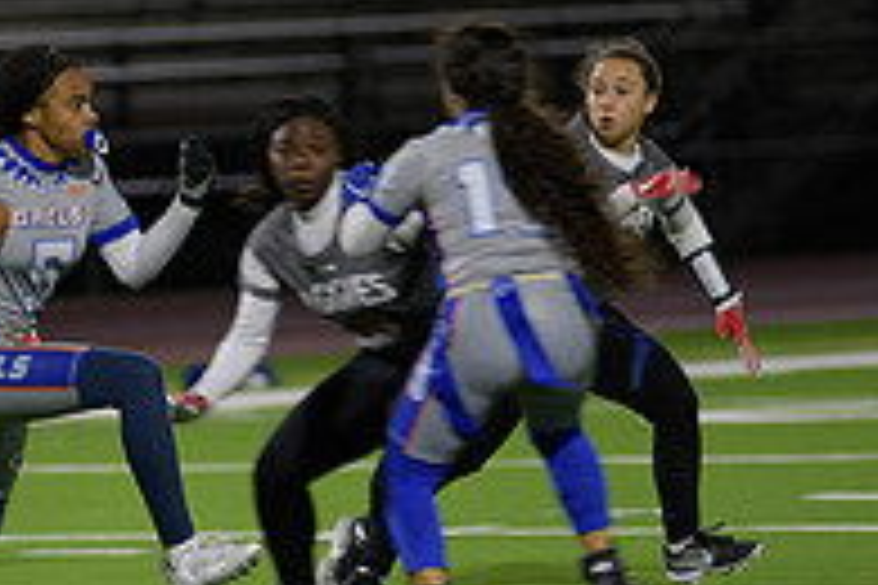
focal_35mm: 596
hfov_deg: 3.5
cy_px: 497
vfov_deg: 2.3
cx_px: 149
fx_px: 14535
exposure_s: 1/200
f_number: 2.8
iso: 640
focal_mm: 200
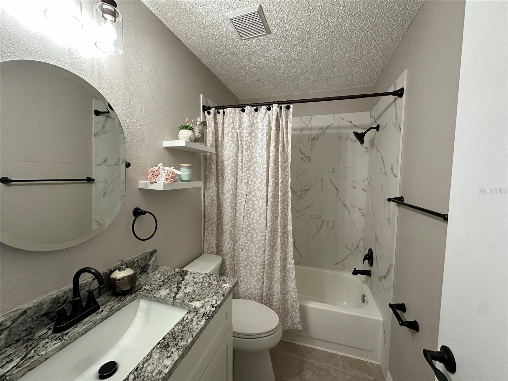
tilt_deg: -4.4
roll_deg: -0.7
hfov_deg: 102.1
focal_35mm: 14
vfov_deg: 85.7
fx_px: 205
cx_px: 254
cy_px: 190
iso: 250
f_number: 2.2
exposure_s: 1/120
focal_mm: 2.22
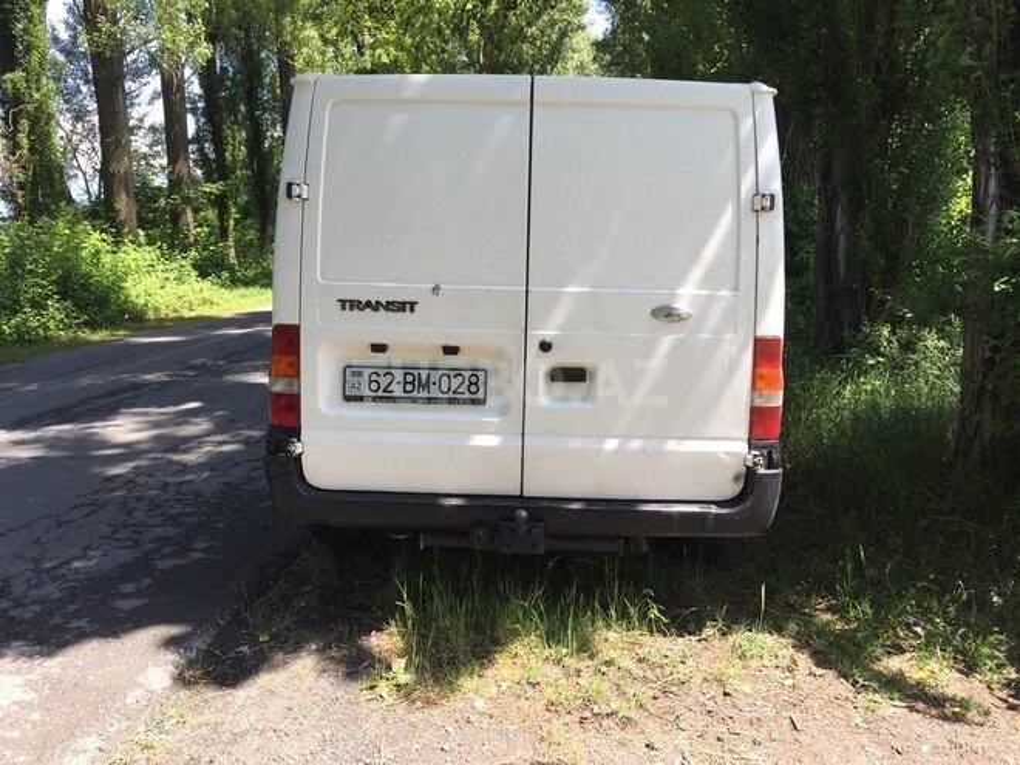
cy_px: 382
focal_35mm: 29
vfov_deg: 48.2
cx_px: 510
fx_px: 855
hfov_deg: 61.7
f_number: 2.2
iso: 32
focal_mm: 4.15
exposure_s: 1/455
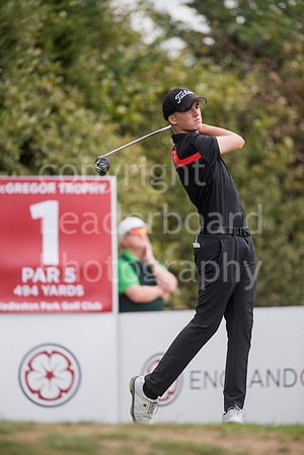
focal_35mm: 300
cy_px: 228
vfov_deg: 6.9
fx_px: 3800
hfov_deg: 4.6
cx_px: 152
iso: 400
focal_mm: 300
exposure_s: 1/3200
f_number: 4
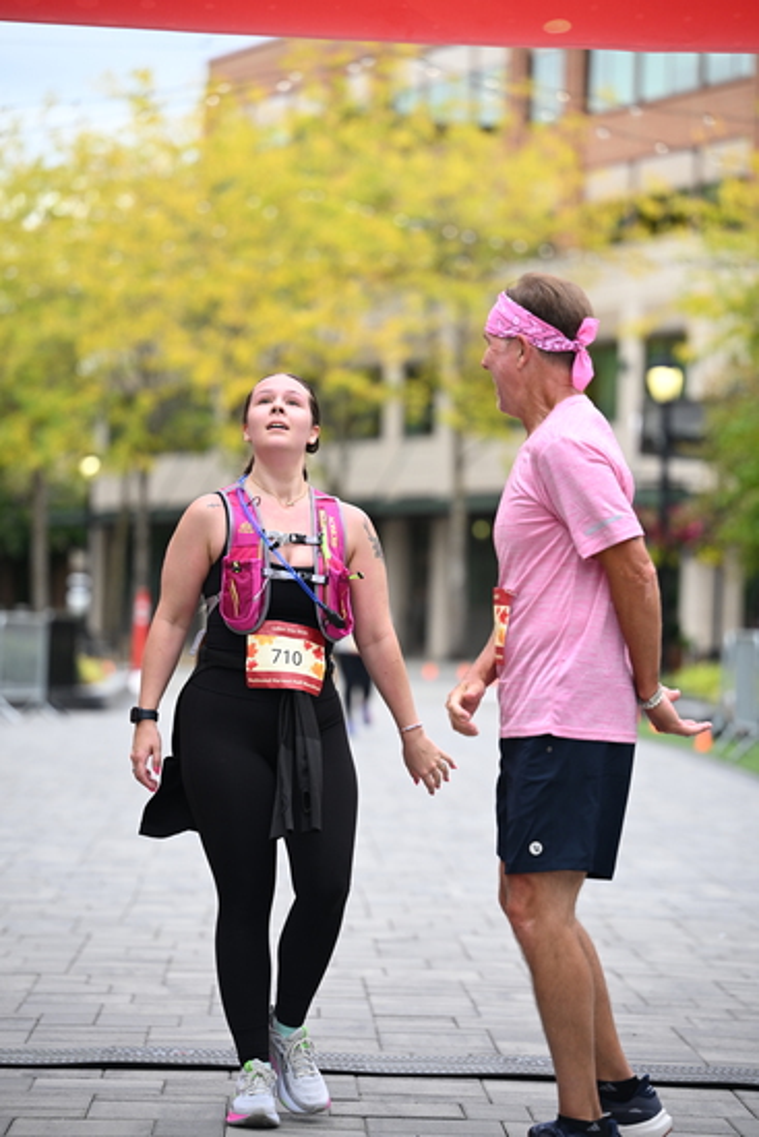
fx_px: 3950
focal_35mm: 125
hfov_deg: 11.0
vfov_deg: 16.4
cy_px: 568
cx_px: 380
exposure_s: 1/1600
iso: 640
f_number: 2.8
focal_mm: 125
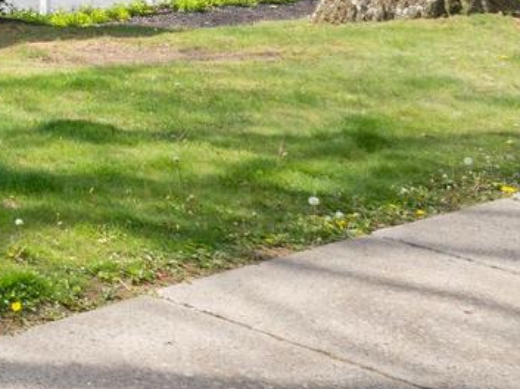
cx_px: -516
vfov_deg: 13.7
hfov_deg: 15.8
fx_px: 1471
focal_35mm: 98
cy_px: -281
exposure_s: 1/200
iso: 100
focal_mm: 12.29
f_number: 7.1
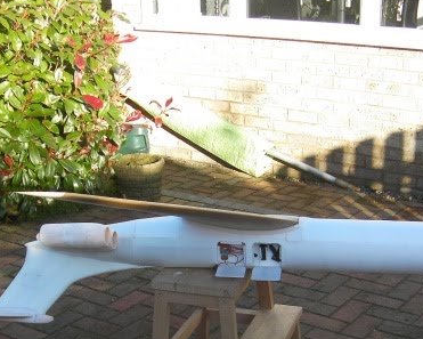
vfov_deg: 23.6
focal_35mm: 64
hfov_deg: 29.6
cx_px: 210
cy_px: 259
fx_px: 801
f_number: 3.5
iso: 50
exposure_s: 1/130
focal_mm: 6.8
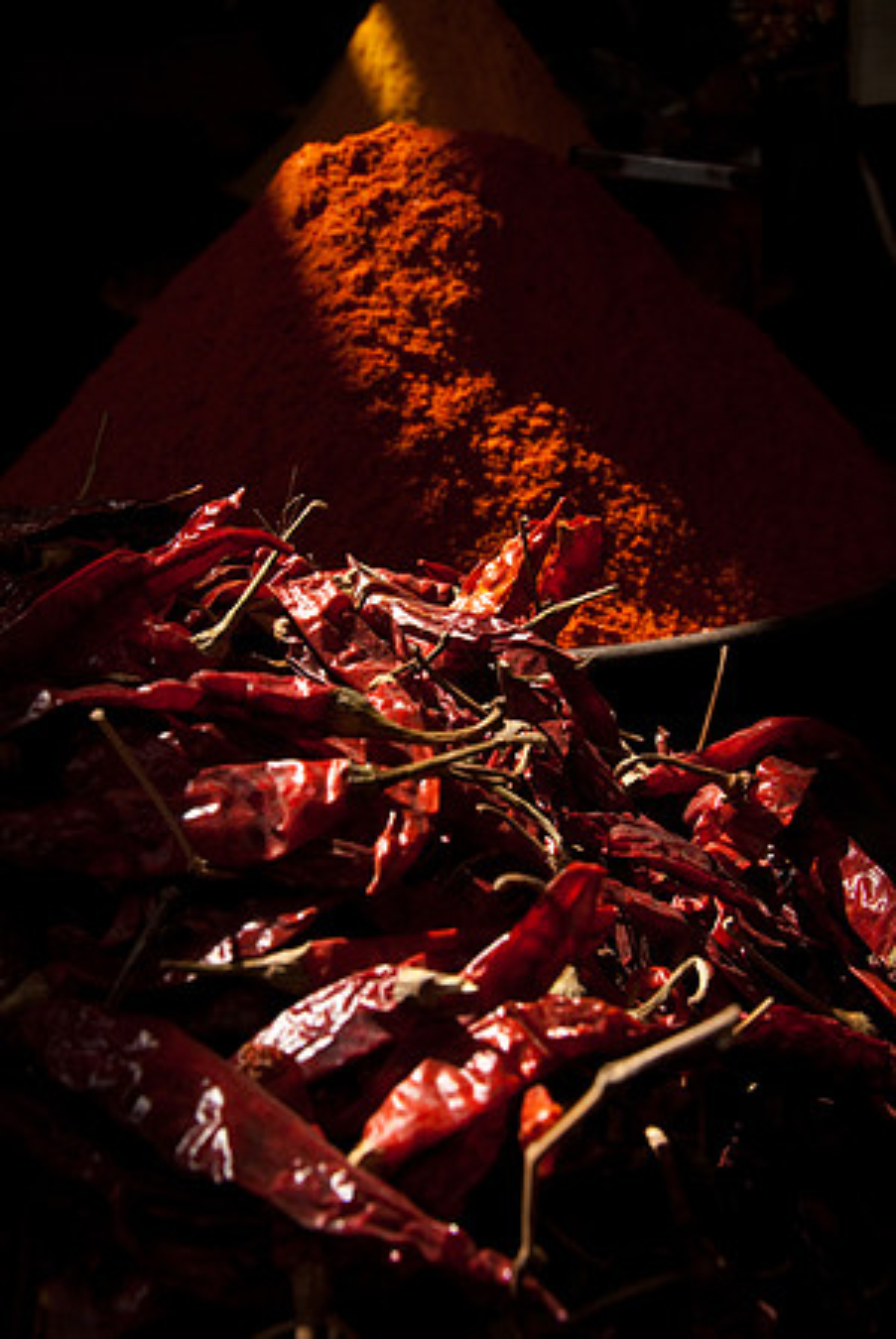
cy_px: 670
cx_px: 448
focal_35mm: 48
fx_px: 1788
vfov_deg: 41.1
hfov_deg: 28.1
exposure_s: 1/320
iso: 400
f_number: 9
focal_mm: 32
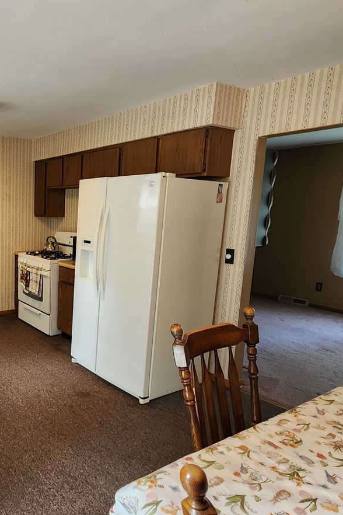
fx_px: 329
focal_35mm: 23
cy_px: 266
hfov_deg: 47.9
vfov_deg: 76.1
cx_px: 19
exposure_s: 1/60
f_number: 2.2
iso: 250
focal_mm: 2.2
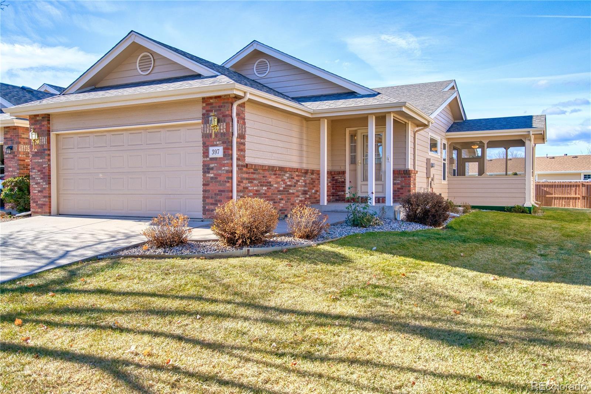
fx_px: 509
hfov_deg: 60.3
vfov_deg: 42.3
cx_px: 296
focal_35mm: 31
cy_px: 197
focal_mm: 31
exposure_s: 1/2000
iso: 500
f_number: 4
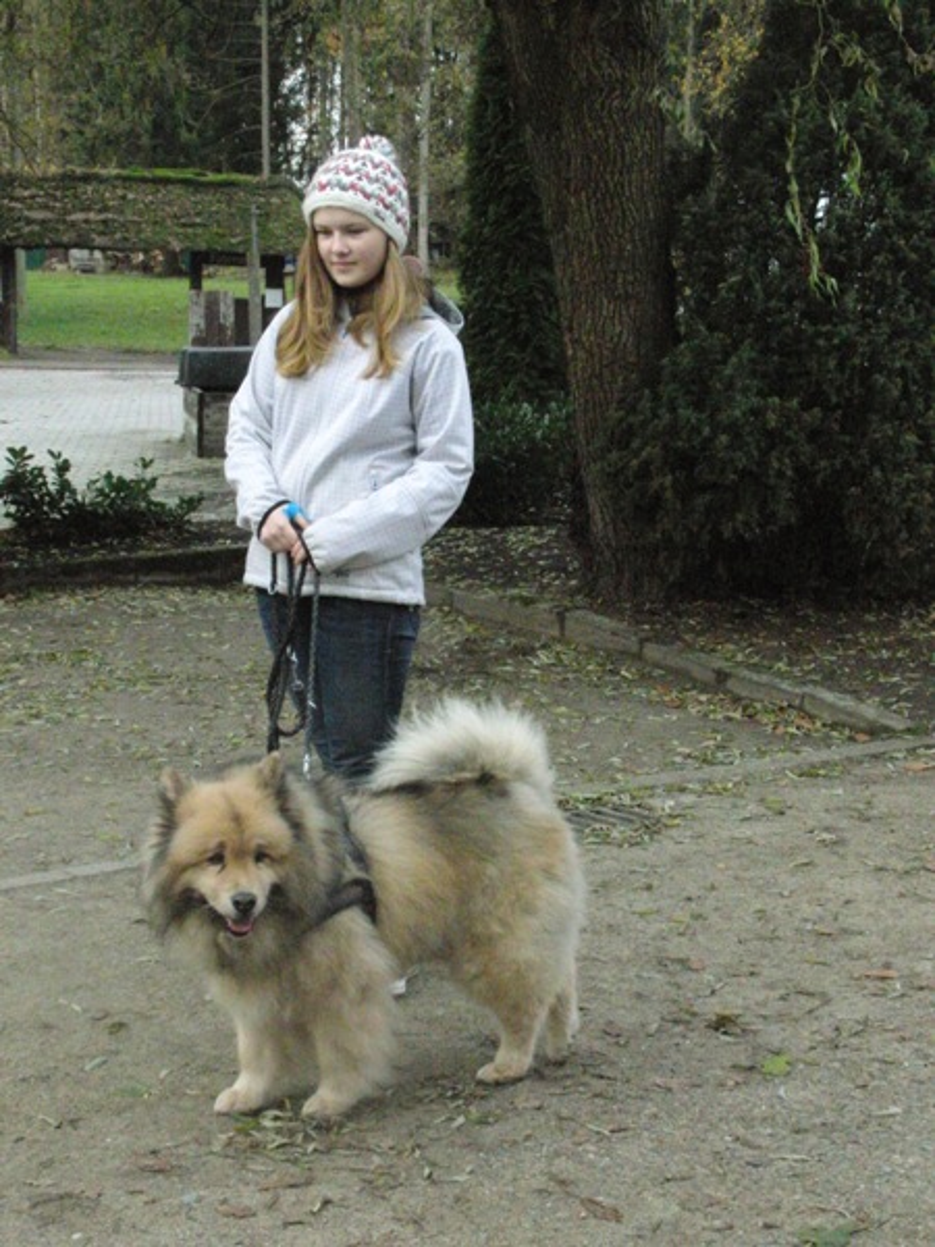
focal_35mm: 60
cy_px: 624
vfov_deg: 32.2
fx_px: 2161
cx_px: 468
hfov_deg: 24.4
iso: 1600
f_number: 9.5
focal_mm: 10.41
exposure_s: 1/200
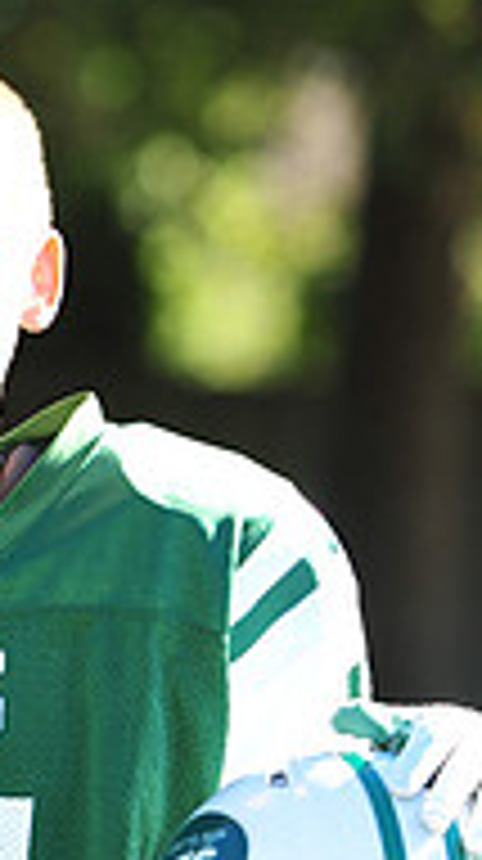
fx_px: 11259
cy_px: 955
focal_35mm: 494
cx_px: -126
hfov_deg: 2.4
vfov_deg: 4.4
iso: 400
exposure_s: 1/640
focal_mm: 155
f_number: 4.5
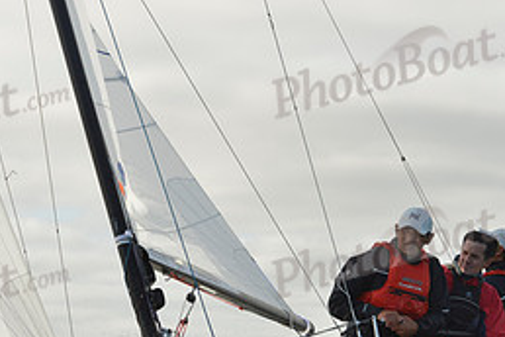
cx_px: 172
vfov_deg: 7.6
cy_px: 377
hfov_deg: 11.4
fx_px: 2525
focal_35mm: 180
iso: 400
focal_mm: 80
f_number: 7.1
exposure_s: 1/1600
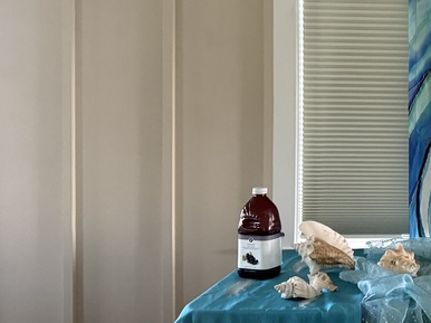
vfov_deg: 22.4
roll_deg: -1.1
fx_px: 809
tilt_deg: -0.1
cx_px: 545
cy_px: 99
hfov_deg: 25.9
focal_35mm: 65
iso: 500
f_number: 1.78
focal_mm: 6.76
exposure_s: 1/60
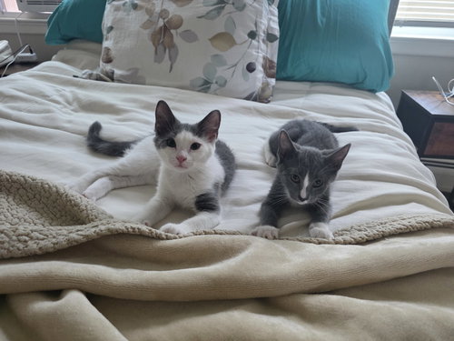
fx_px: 302
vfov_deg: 58.9
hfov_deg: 73.9
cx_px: 227
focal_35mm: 23
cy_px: 170
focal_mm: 6.3
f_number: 1.7
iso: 500
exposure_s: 1/120
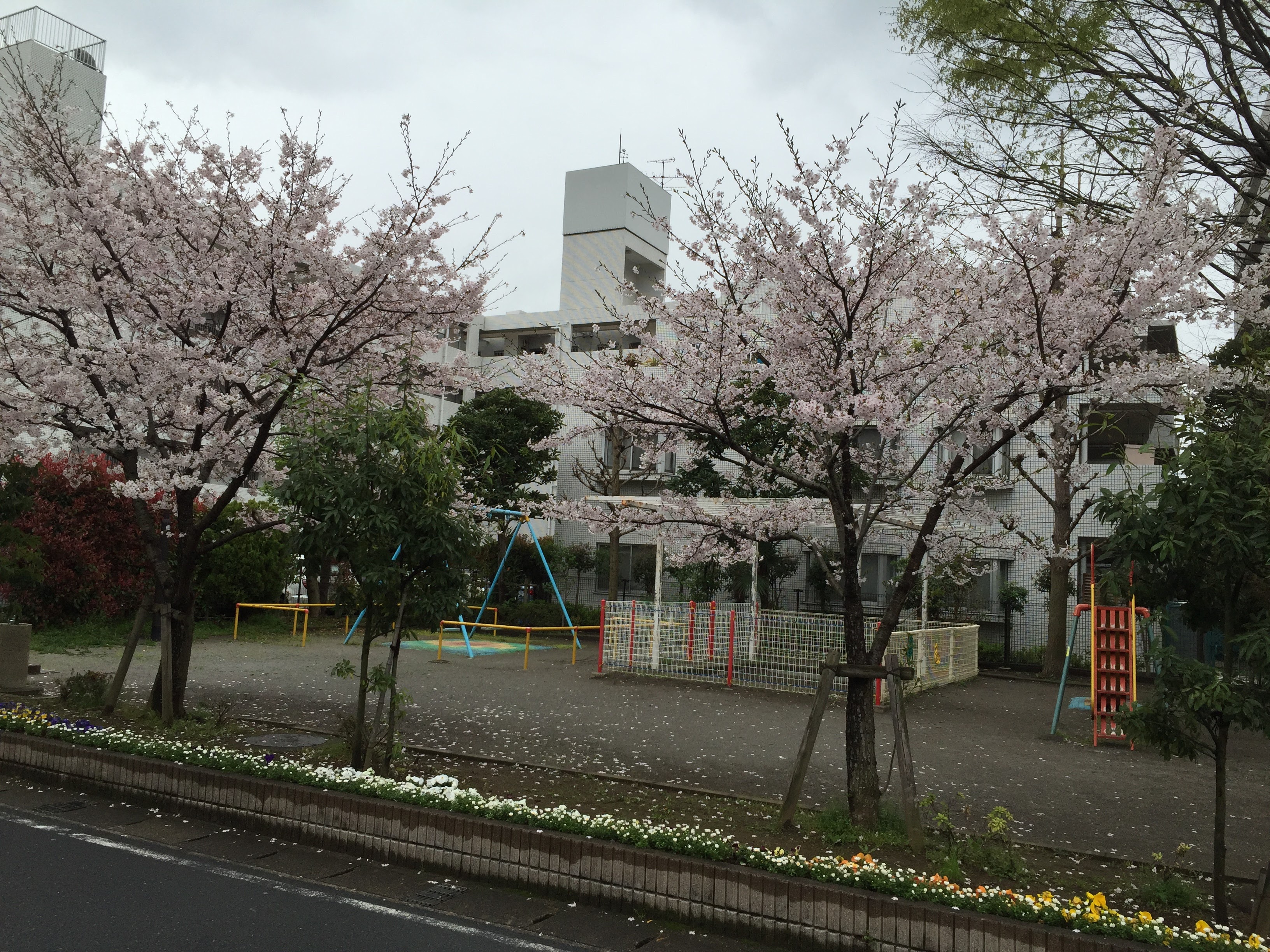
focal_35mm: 29
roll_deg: -2.9
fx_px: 1064
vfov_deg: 48.2
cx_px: 635
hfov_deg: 61.7
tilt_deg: +3.9
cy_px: 476
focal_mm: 4.15
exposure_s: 1/791
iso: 32
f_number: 2.2
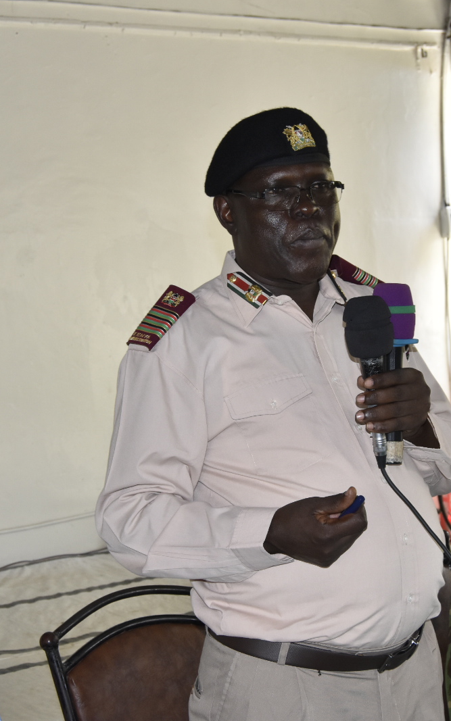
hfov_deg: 20.0
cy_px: 364
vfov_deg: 31.5
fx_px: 1278
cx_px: 239
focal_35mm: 65
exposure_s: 1/125
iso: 800
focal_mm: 28
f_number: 5.6
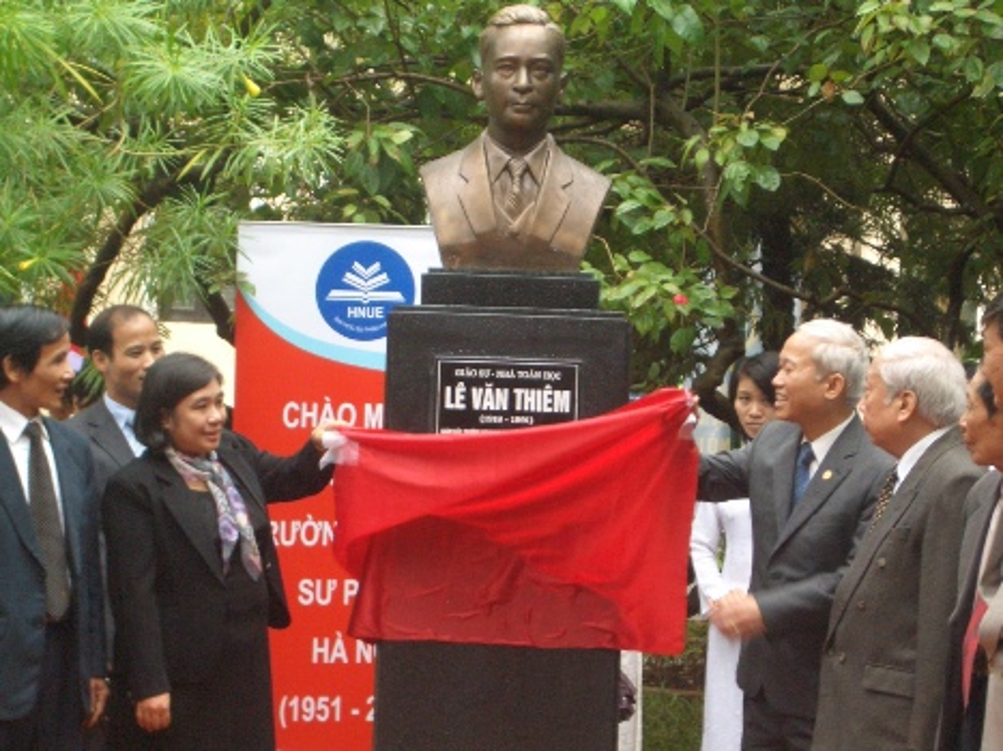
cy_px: 376
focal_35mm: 105
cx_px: 502
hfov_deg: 18.7
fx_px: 3042
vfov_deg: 14.1
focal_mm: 17.4
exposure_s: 1/60
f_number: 4.8
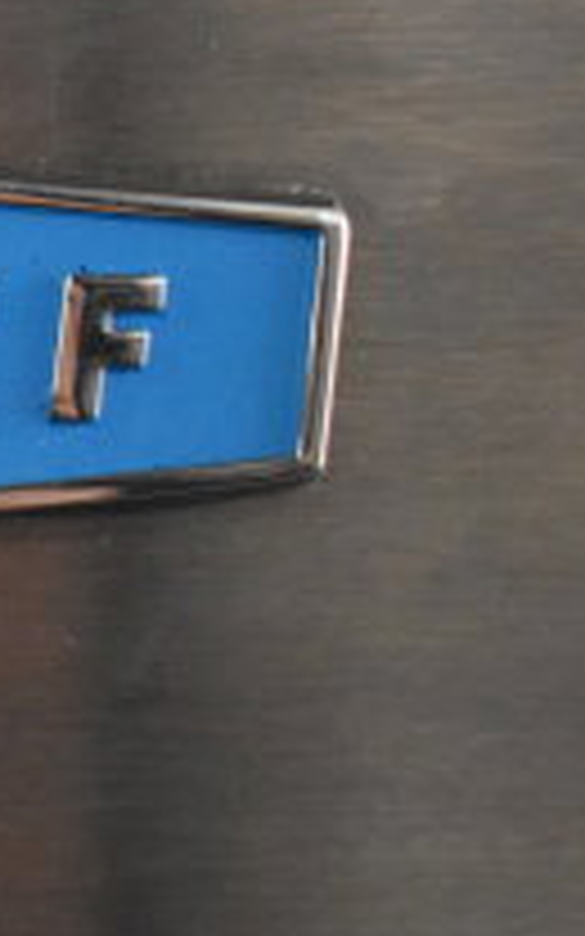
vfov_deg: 11.1
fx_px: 4796
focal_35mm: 188
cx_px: -742
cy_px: 353
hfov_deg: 6.7
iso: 6400
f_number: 8
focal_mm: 42
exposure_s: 1/250
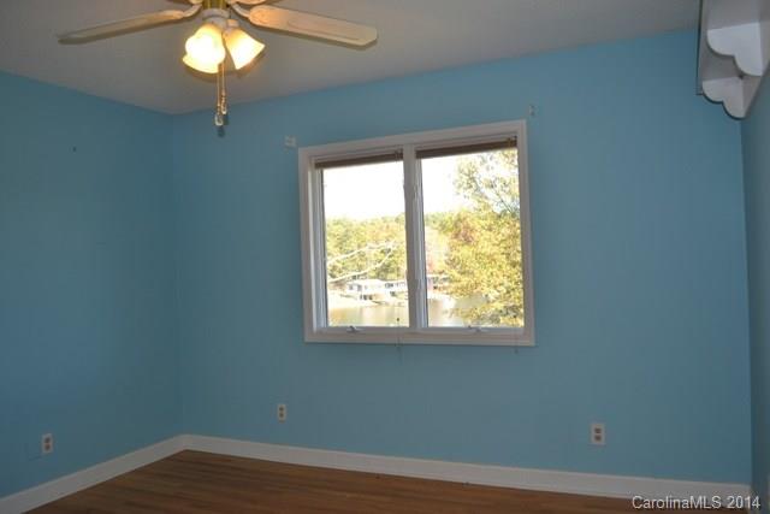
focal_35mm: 30
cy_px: 257
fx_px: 642
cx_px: 385
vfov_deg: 43.6
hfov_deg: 61.9
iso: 140
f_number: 4
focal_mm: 20
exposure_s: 1/125
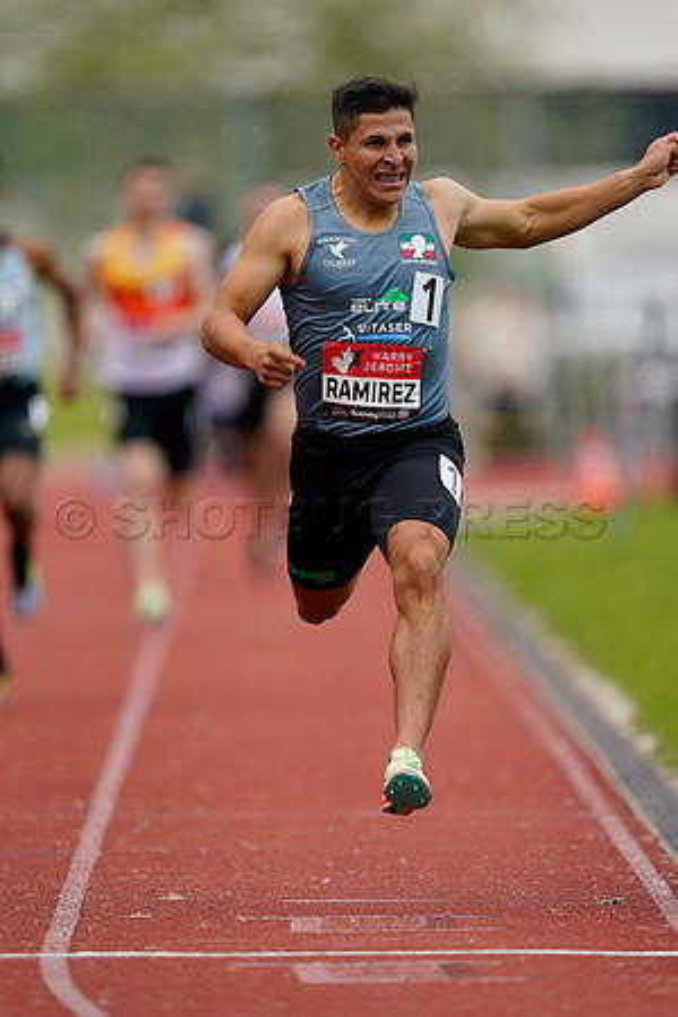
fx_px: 16949
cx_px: 339
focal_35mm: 600
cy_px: 508
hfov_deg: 2.3
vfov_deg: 3.4
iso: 320
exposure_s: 1/640
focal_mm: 600
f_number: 4
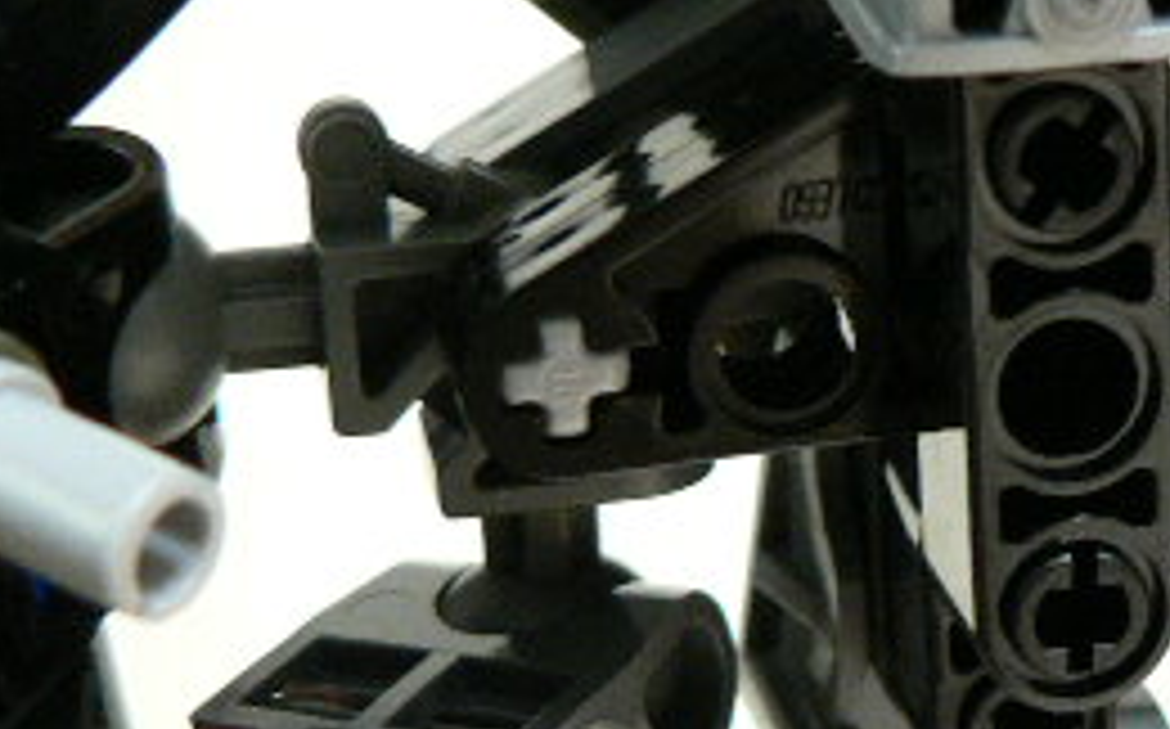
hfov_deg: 21.5
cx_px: 1116
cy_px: 423
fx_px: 2995
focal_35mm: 94
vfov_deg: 13.9
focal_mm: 6
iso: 200
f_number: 2.8
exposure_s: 1/6
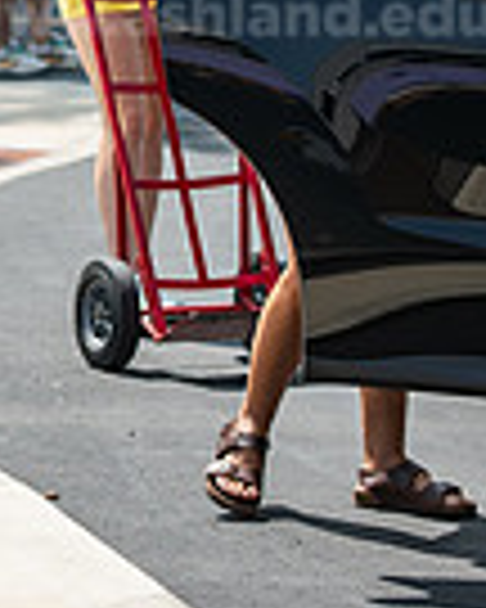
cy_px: 110
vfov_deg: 6.8
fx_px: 5070
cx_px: -252
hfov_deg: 5.4
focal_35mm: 282
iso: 64
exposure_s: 1/640
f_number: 3.2
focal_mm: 70
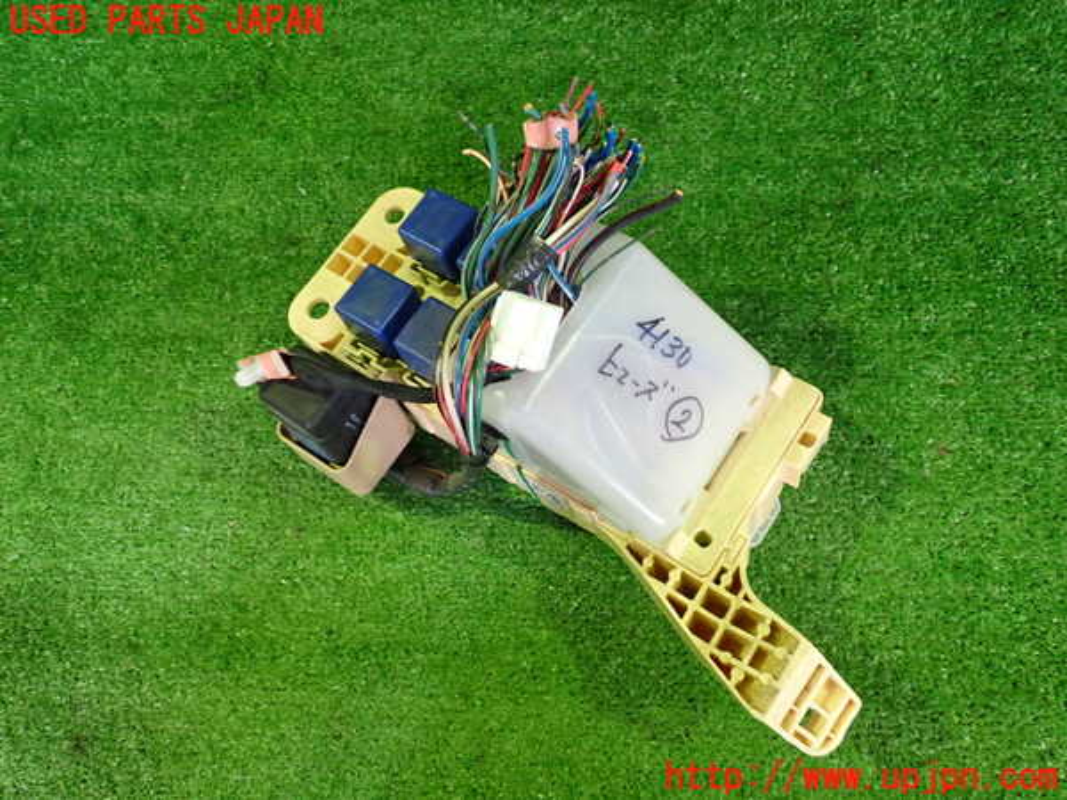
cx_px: 534
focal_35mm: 30
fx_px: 925
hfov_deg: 60.0
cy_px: 400
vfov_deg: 46.8
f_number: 2.3
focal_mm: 5.4
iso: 500
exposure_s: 1/30
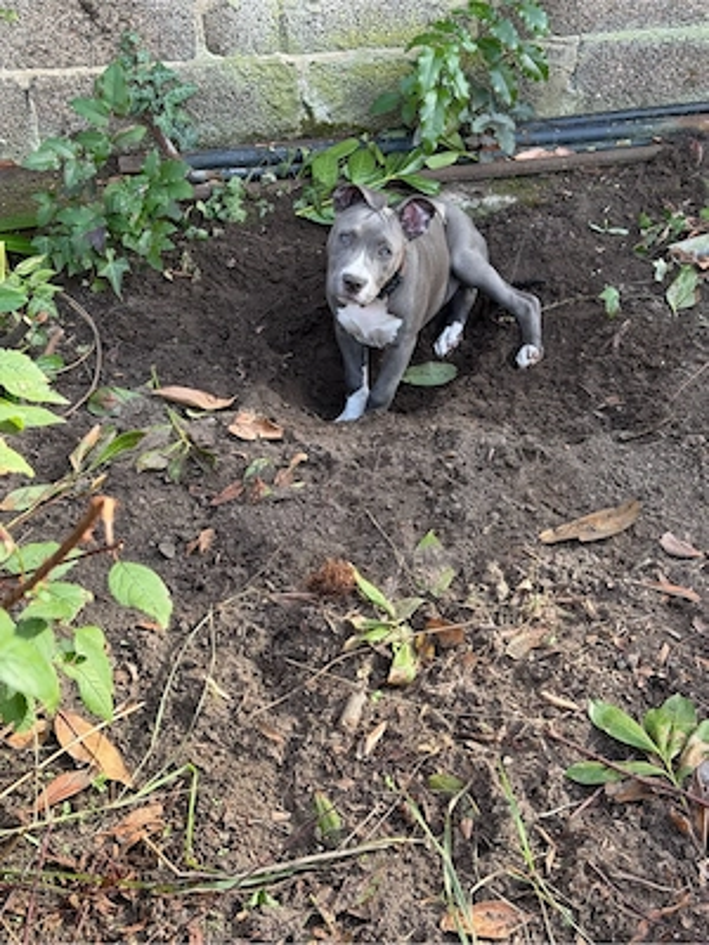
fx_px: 1311
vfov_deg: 39.7
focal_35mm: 48
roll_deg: +1.0
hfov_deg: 30.3
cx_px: 354
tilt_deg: -38.2
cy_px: 472
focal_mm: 6.76
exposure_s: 1/366
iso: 64
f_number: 1.78
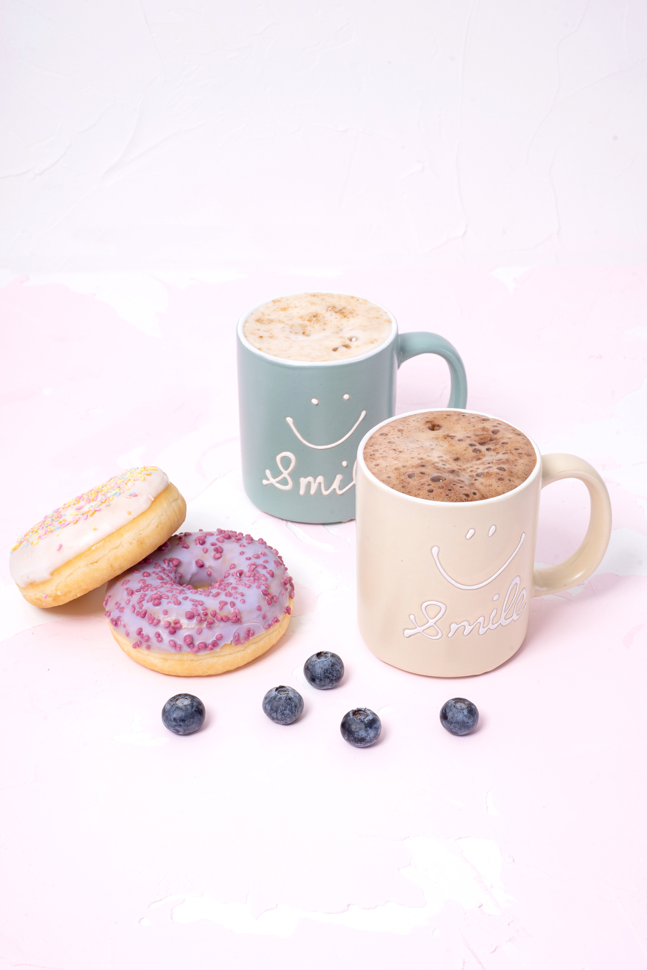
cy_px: 485
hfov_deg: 22.6
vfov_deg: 33.4
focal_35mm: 60
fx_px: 1616
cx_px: 324
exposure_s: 1/125
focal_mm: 60
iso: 100
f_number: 16
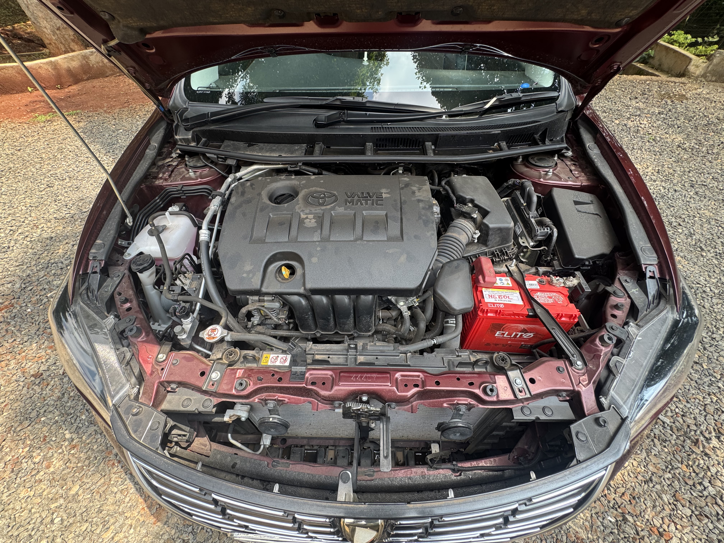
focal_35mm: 14
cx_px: 362
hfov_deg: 102.1
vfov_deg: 85.7
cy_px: 272
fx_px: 293
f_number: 2.2
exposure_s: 1/154
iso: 40
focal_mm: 2.22
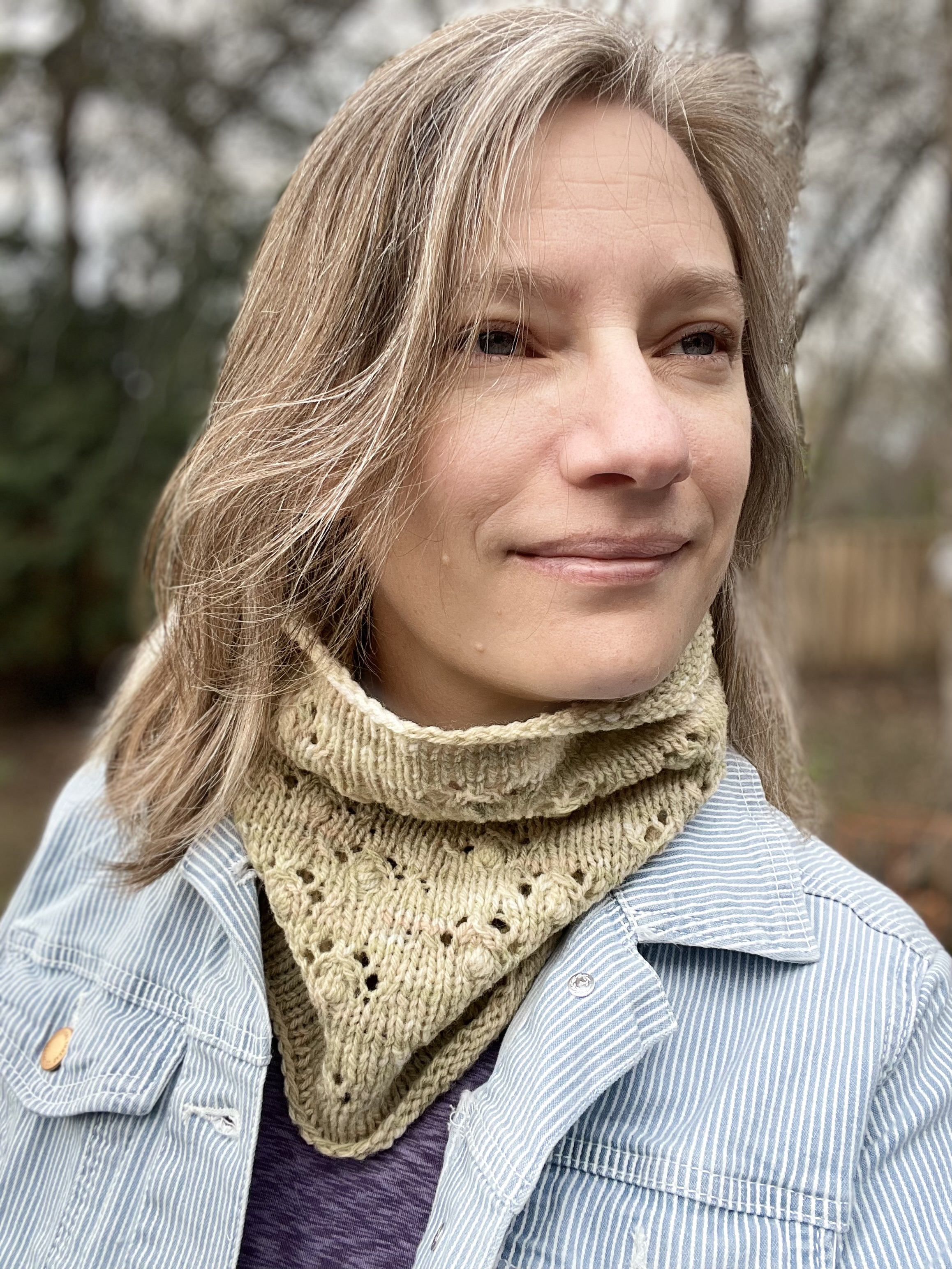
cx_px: 476
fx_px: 1100
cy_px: 634
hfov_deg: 46.8
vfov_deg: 60.0
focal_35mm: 30
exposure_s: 1/121
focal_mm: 2.71
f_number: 2.2
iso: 32
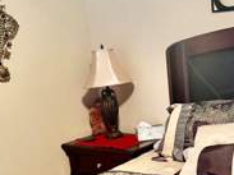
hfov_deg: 30.3
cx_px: 173
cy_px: 171
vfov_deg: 22.4
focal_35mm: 63
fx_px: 426
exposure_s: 1/30
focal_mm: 6.76
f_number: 1.78
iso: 800
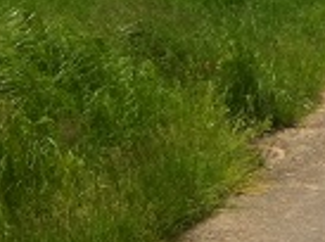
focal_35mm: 199
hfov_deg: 9.4
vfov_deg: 7.3
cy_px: -94
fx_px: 1863
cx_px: 619
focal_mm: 3.85
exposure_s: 1/1676
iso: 80
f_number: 2.8
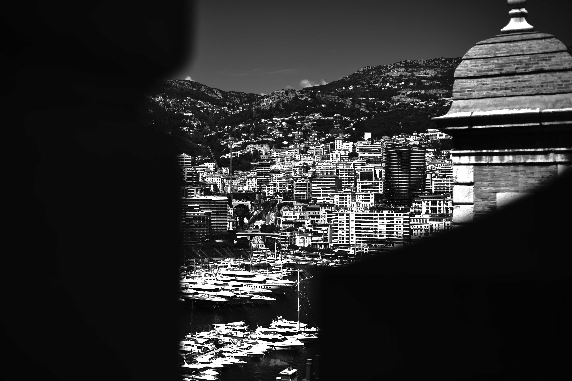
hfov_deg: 48.5
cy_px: 190
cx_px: 286
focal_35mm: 40
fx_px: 635
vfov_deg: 33.4
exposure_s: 1/2500
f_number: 2.8
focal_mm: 40
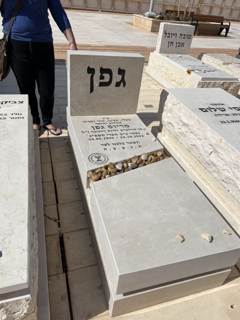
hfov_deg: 53.1
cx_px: 120
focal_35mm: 26
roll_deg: -6.5
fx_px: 240
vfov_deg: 67.3
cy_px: 160
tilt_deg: -34.5
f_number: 1.5
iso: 50
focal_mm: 5.7
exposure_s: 1/12658
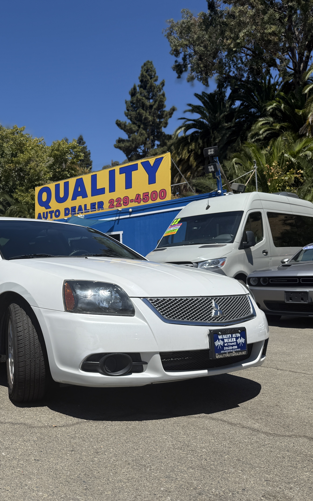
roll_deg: +0.9
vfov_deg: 56.7
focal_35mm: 34
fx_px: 464
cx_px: 45
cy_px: 251
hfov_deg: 35.6
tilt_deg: +4.2
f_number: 1.78
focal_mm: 6.76
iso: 80
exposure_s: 1/6173
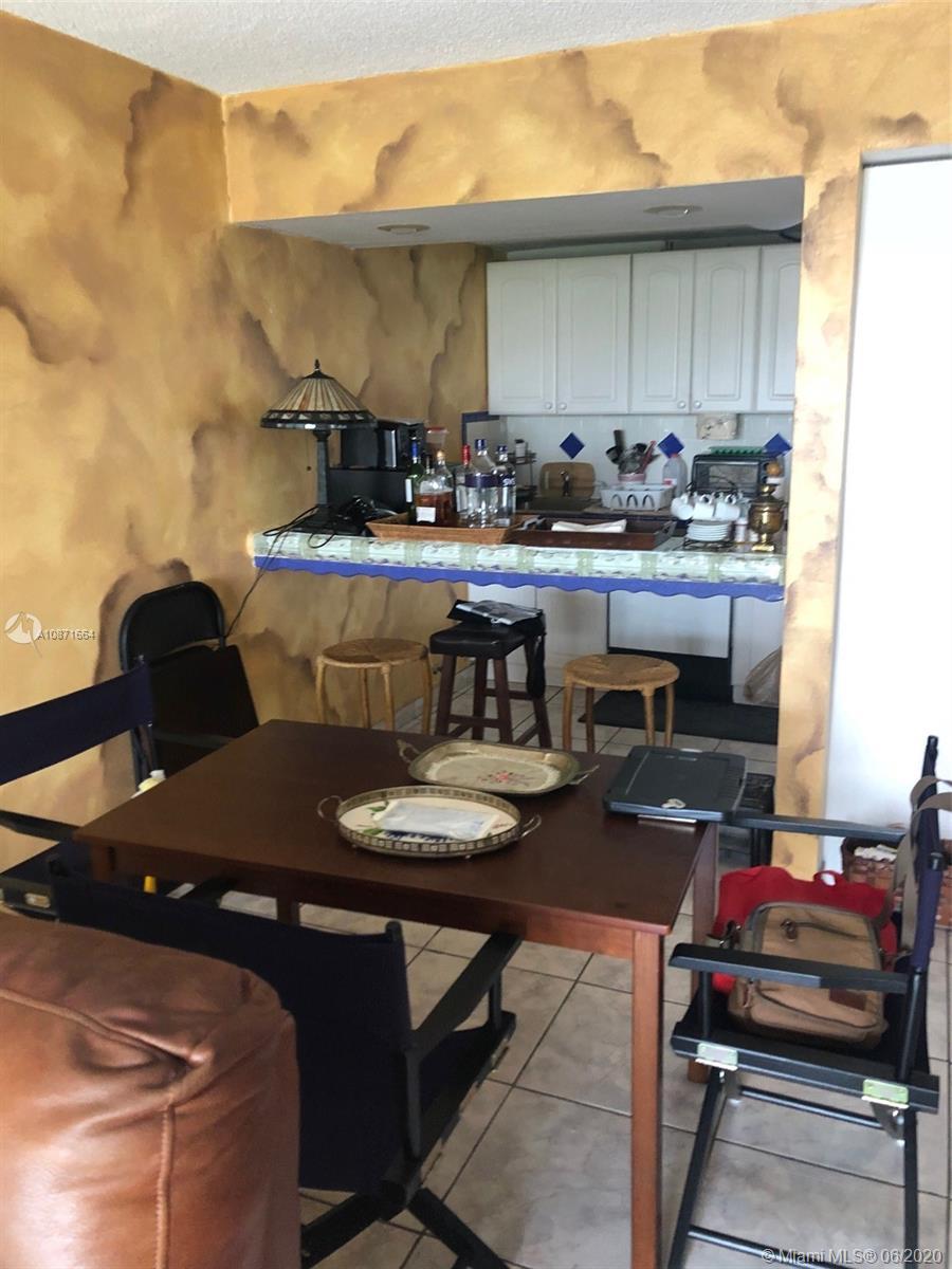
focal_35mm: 28
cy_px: 634
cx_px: 476
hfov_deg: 49.7
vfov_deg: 63.4
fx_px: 1027
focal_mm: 4
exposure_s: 1/17
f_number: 1.8
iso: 64
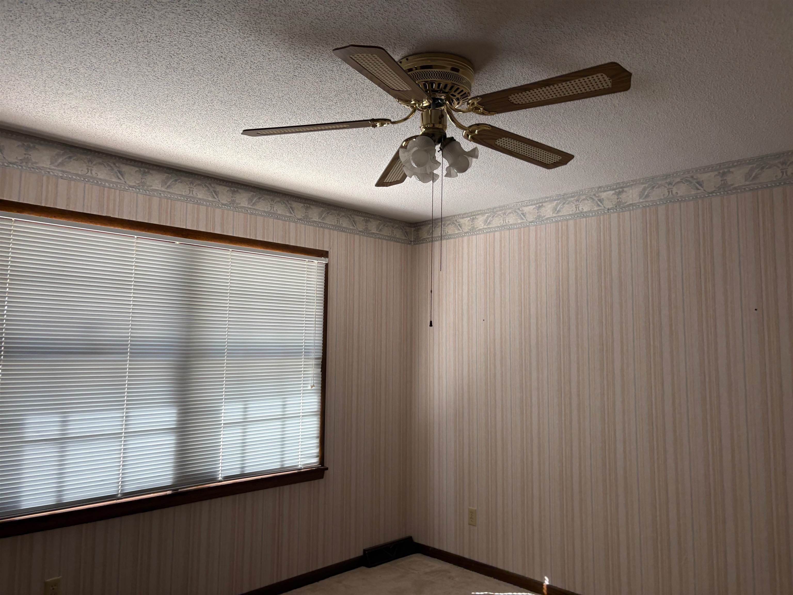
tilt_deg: +8.1
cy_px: 298
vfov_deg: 53.1
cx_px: 396
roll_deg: +1.0
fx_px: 596
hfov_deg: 67.3
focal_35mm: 26
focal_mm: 5.96
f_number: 1.6
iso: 80
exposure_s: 1/60
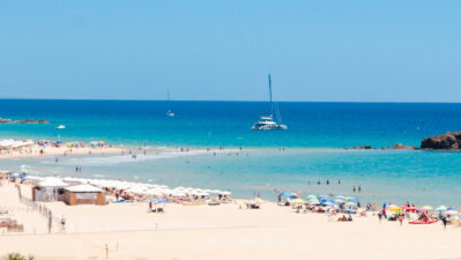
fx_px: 2361
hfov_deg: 11.1
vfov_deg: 6.3
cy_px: 235
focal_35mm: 193
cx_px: 341
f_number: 14
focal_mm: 48
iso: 100
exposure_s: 1/200
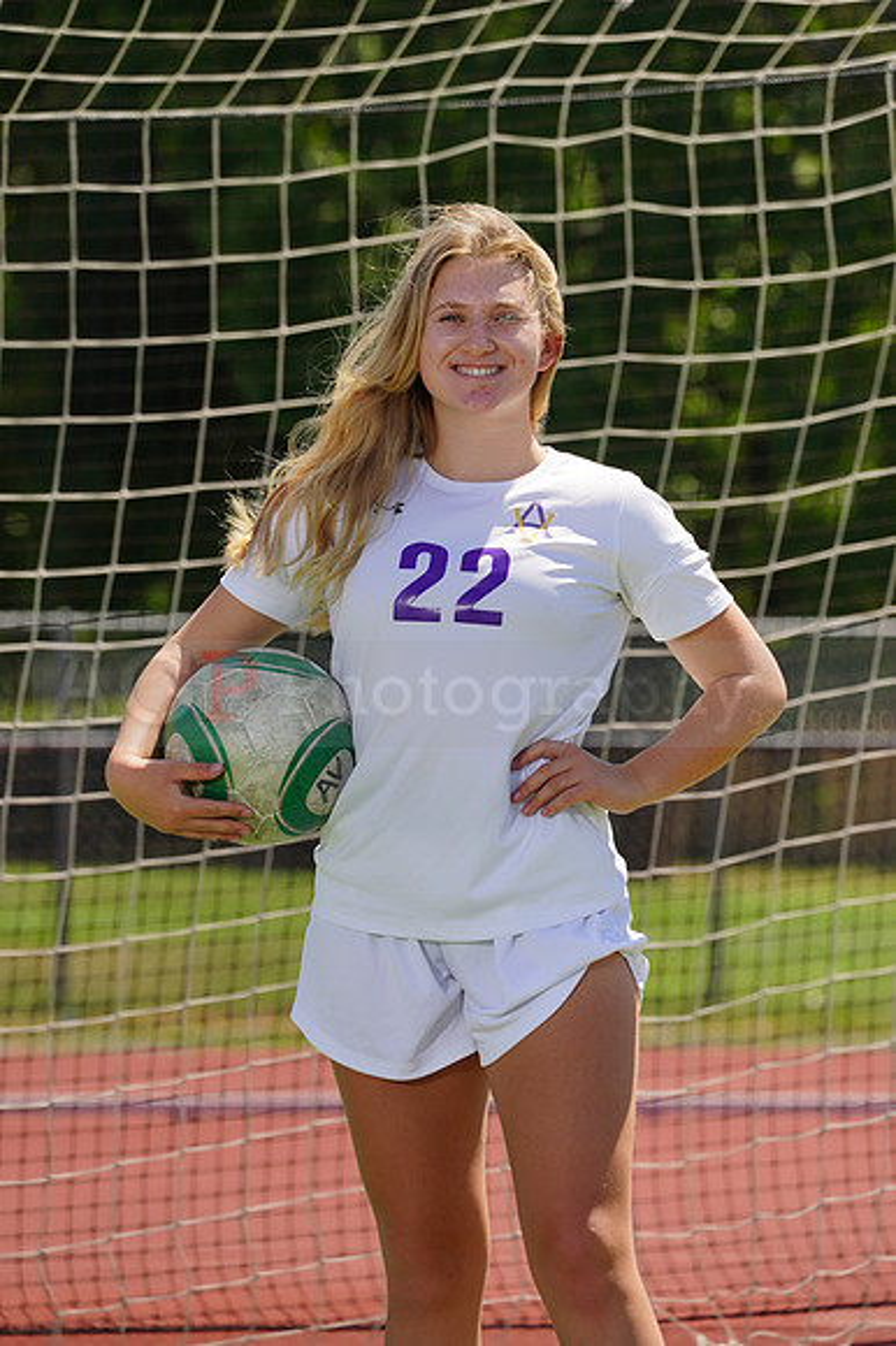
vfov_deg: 5.2
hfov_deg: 3.4
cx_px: 448
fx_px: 14950
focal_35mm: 400
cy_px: 673
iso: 200
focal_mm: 400
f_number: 13
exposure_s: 1/250
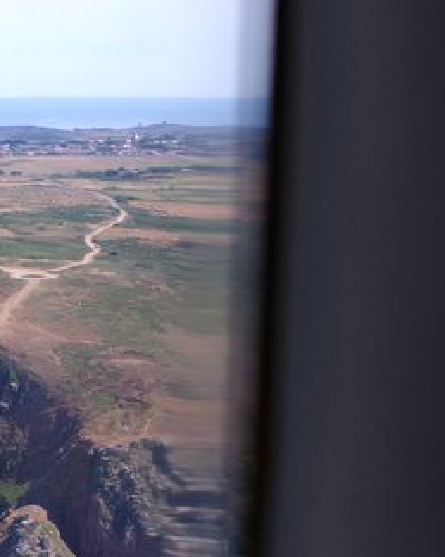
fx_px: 1507
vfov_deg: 20.9
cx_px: -214
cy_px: 332
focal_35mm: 91
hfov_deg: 15.5
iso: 400
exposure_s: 1/2000
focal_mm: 21
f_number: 4.5
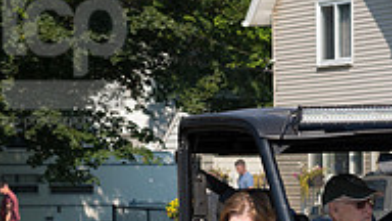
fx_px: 2297
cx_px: 355
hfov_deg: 9.7
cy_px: 337
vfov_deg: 5.4
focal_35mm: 221
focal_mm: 70
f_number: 6.3
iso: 320
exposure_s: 1/800
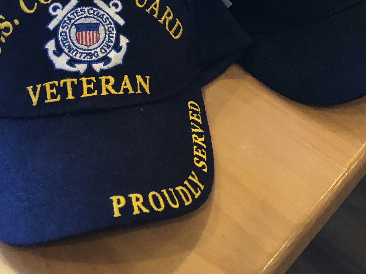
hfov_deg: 30.9
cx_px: 256
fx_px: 656
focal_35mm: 62
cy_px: 4
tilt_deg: -39.3
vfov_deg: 22.8
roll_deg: -5.2
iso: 100
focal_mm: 3.99
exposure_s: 1/15
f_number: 1.8
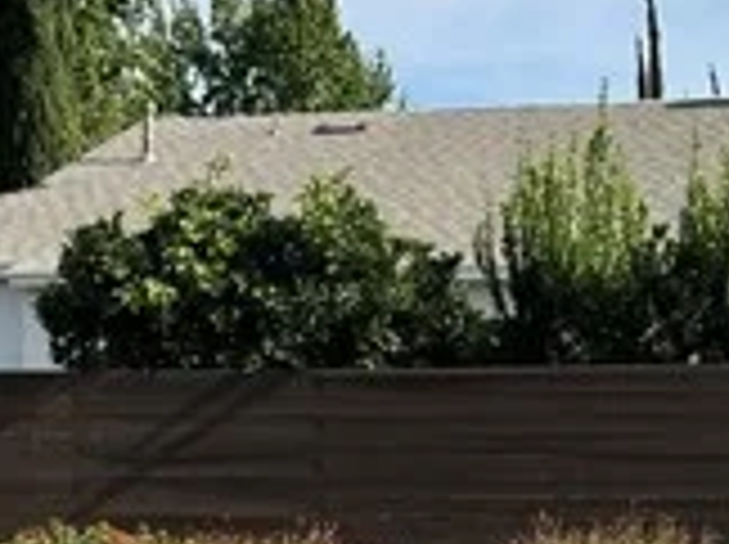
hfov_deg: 20.6
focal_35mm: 95
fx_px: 1998
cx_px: 486
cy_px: 674
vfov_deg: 14.9
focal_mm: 6.86
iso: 80
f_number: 1.78
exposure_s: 1/2591
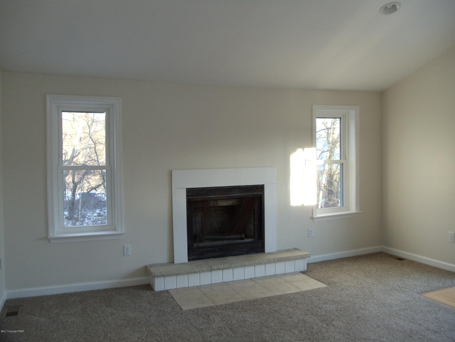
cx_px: 228
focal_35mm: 44
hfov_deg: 42.9
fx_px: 578
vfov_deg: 32.9
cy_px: 171
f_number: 3.5
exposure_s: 1/40
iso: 200
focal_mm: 6
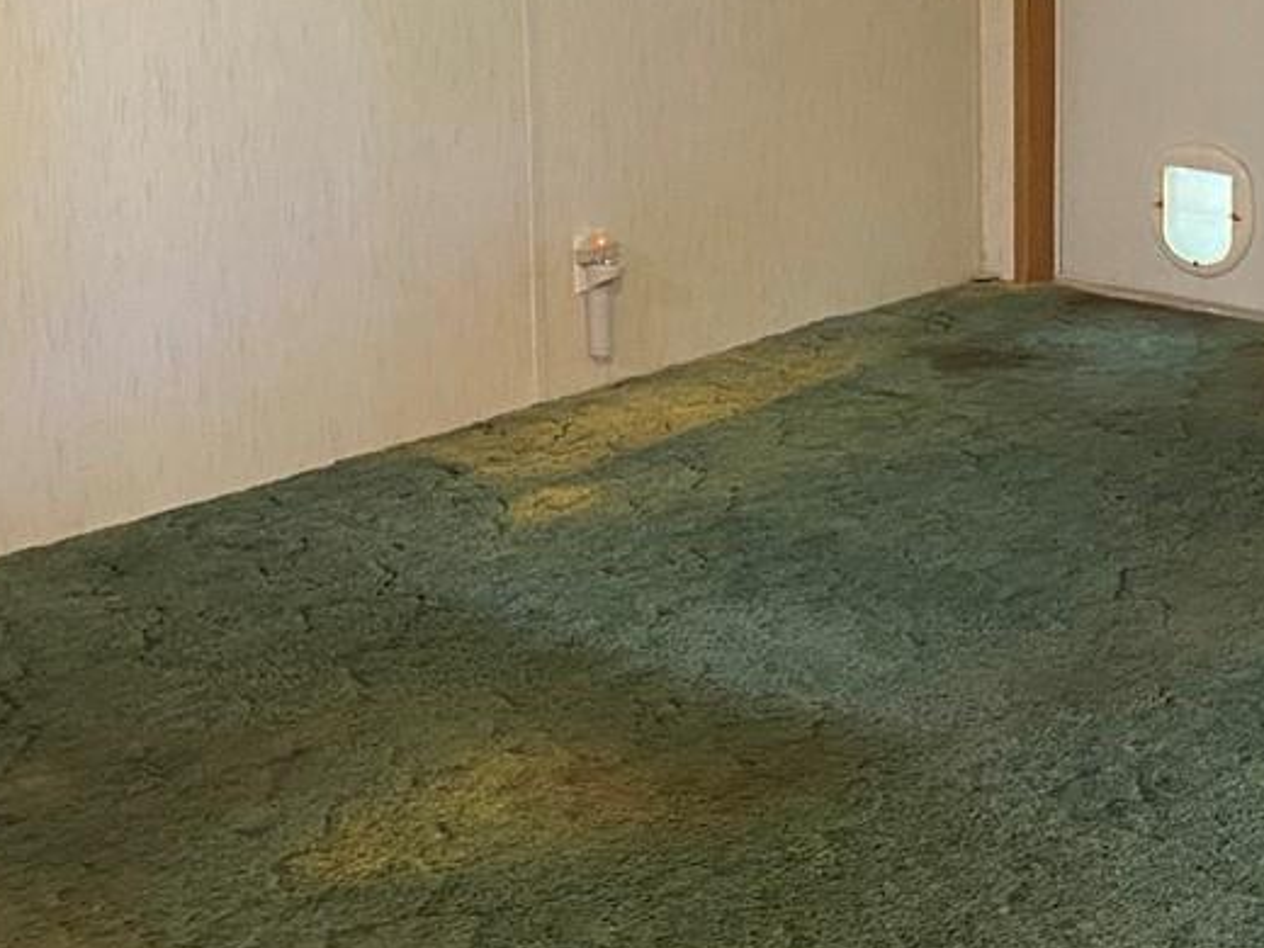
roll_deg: -1.1
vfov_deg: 17.9
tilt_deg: -6.3
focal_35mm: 80
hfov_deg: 23.2
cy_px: -51
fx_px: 2921
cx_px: 1330
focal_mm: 4.25
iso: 320
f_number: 1.8
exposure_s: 1/60
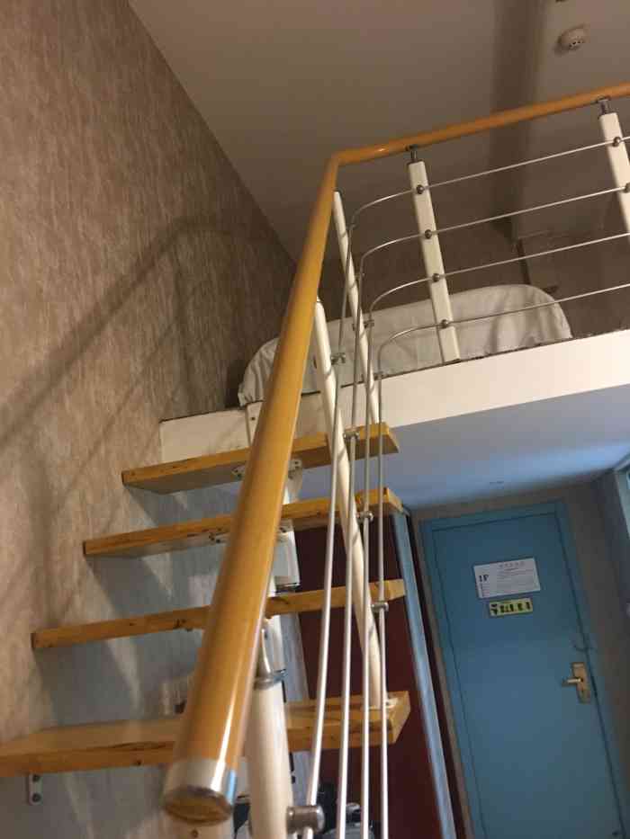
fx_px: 704
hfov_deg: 48.2
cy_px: 420
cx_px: 315
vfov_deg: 61.7
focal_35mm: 29
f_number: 2.2
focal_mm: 4.15
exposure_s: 1/8
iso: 160
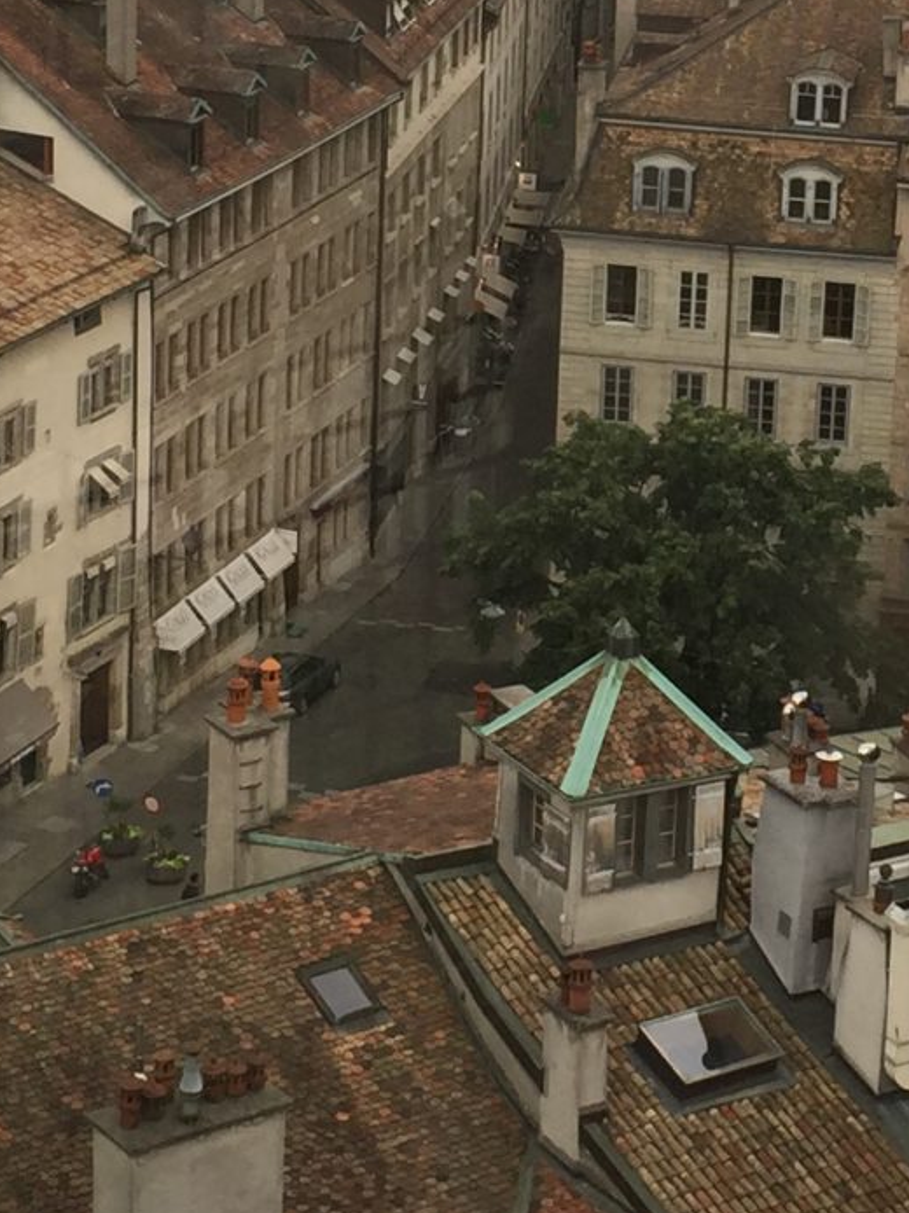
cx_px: 743
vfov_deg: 18.3
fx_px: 3749
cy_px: 315
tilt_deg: -15.5
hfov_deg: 13.7
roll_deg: -3.0
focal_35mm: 107
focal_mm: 4.15
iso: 32
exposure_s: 1/370
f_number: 2.2
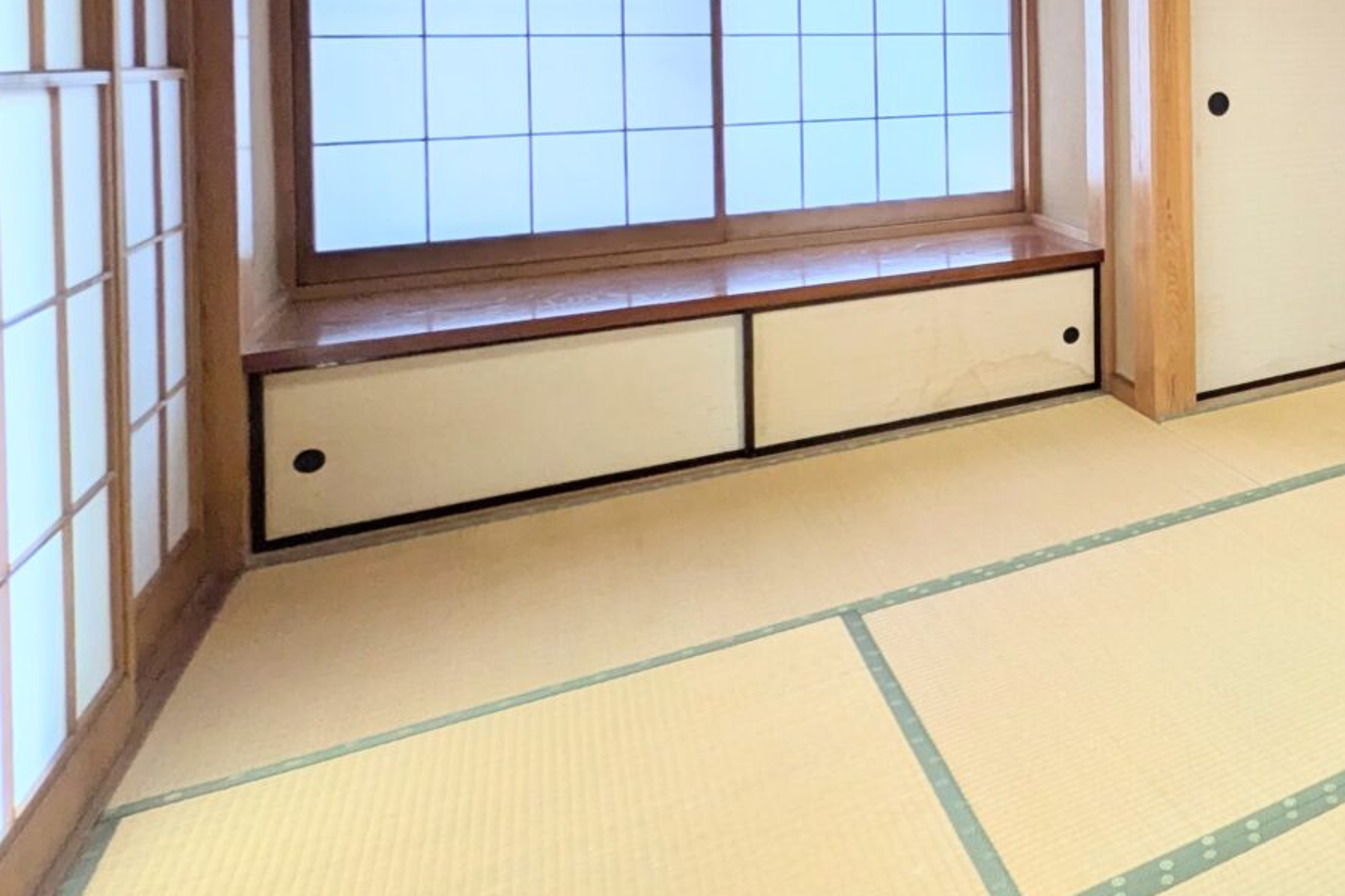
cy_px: 73
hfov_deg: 48.4
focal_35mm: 31
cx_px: 1376
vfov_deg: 39.0
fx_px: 1158
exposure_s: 1/123
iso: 52
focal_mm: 1.85
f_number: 2.2
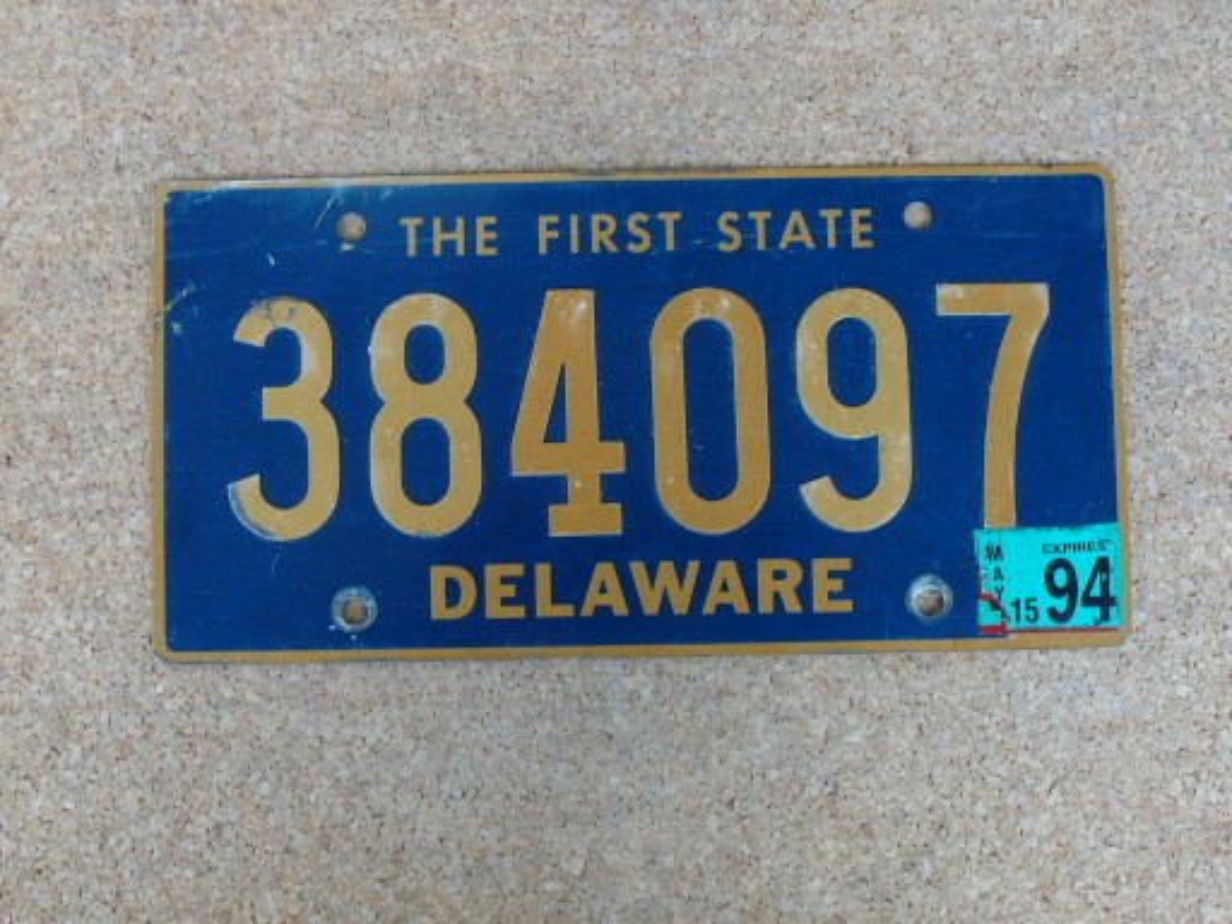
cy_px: 462
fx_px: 1602
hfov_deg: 42.1
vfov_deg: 32.2
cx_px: 616
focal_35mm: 45
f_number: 3.2
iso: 100
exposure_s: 1/30
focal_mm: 6.7
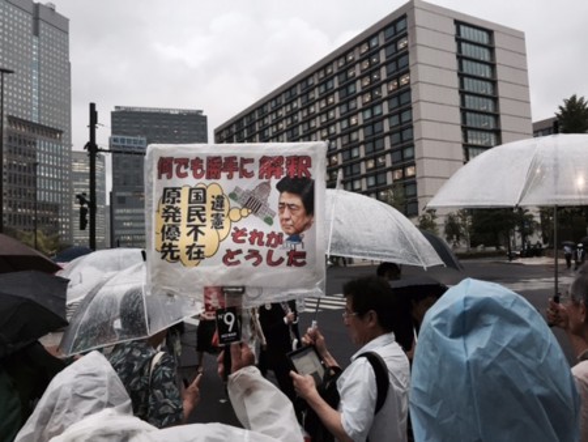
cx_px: 294
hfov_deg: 61.6
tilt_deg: +5.2
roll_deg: +0.7
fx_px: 493
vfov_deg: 48.3
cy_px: 221
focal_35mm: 29
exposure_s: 1/40
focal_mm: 4.15
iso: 32
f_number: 2.2
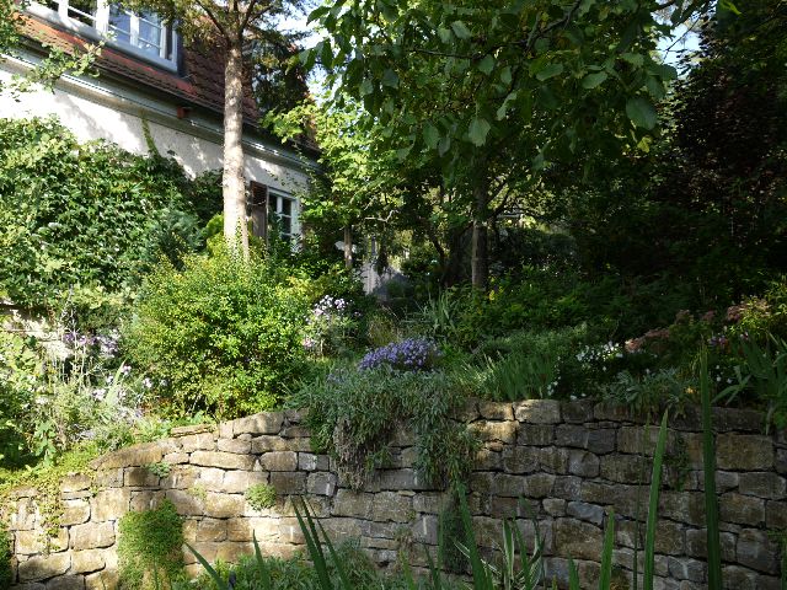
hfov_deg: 54.0
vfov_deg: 41.8
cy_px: 295
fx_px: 773
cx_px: 394
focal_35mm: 34
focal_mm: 17
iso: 100
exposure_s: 1/100
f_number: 5.6
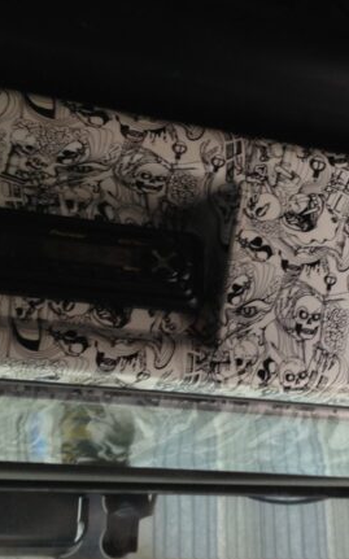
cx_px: 287
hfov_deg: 19.7
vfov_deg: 31.5
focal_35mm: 65
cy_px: 303
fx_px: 990
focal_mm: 4.13
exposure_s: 1/20
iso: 80
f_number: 2.4
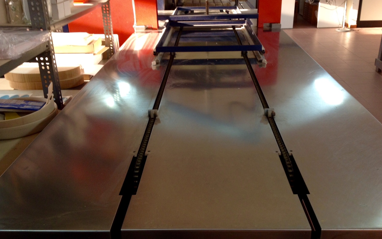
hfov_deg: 51.5
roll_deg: +0.3
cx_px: 194
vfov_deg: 33.6
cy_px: 103
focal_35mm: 38
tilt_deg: -19.3
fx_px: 396
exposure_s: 1/17
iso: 80
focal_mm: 4.28
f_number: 2.4
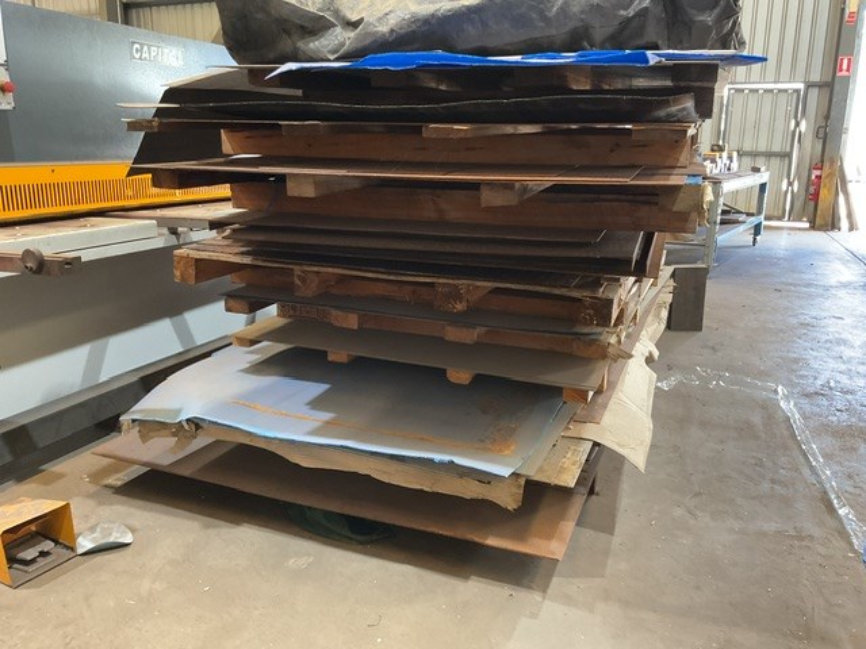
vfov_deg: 48.2
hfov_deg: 61.7
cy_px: 324
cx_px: 433
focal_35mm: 29
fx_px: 726
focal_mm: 3
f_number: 1.8
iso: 200
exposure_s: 1/40
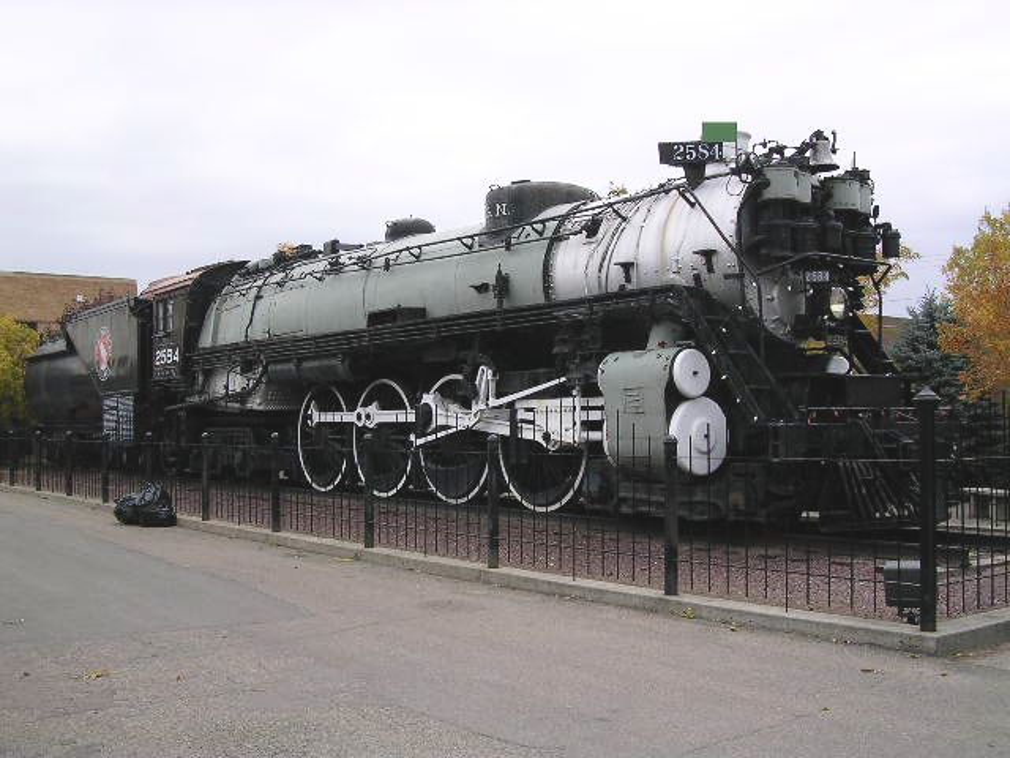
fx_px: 1109
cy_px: 379
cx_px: 505
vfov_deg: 37.7
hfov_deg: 49.0
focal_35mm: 38
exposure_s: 1/460
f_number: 2.8
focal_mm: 5.8
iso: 100
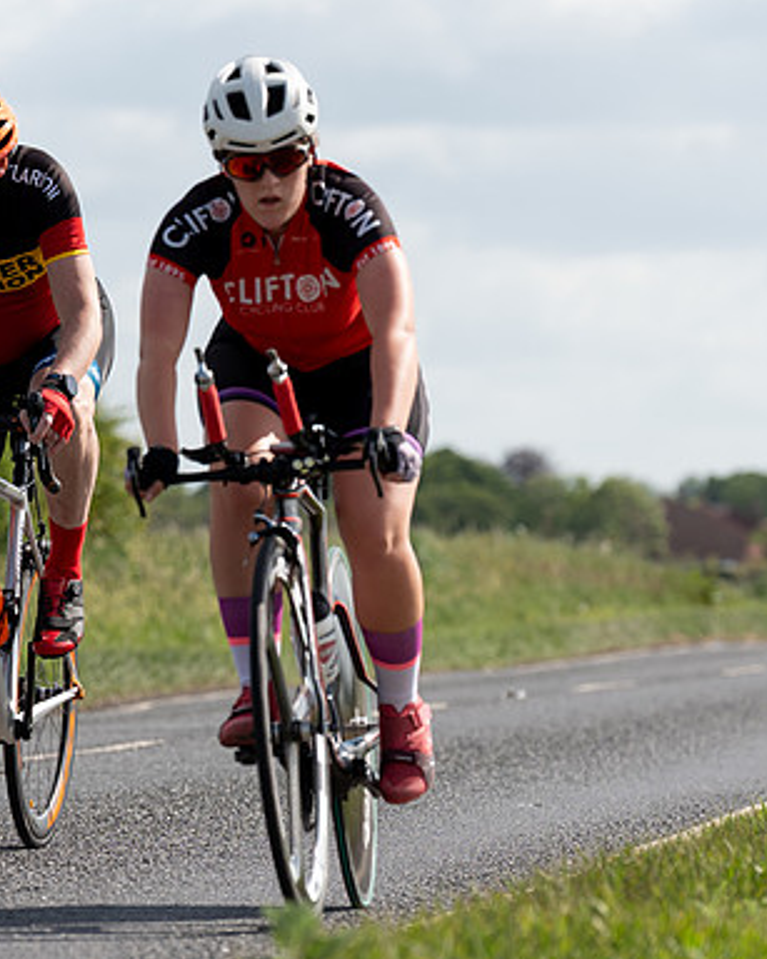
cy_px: 457
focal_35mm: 296
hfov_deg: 5.2
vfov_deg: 6.5
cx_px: 38
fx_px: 8402
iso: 100
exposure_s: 1/1000
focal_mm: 133
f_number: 4
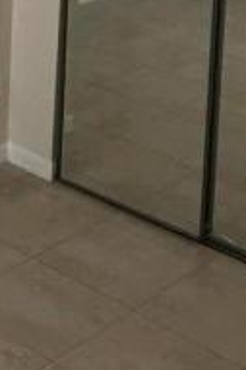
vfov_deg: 16.6
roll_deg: -1.9
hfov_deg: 11.9
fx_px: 1129
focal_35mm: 110
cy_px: -215
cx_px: -116
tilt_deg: -5.7
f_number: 1.8
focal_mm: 3.99
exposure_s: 1/30
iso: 32
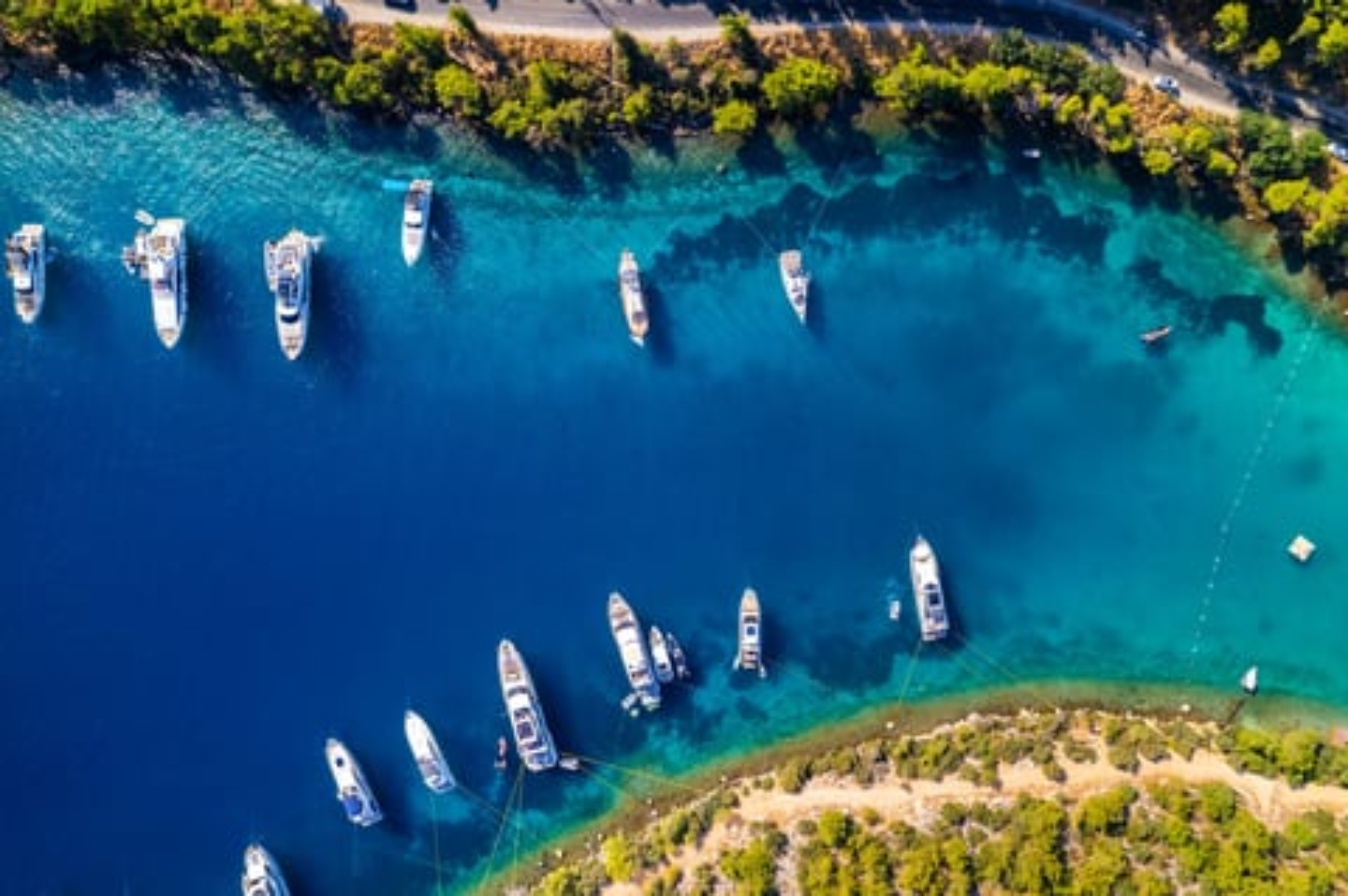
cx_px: 674
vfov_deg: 57.1
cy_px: 448
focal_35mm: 22
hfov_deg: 78.6
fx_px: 823
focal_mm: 8.38
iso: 100
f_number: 2.8
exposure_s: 1/30
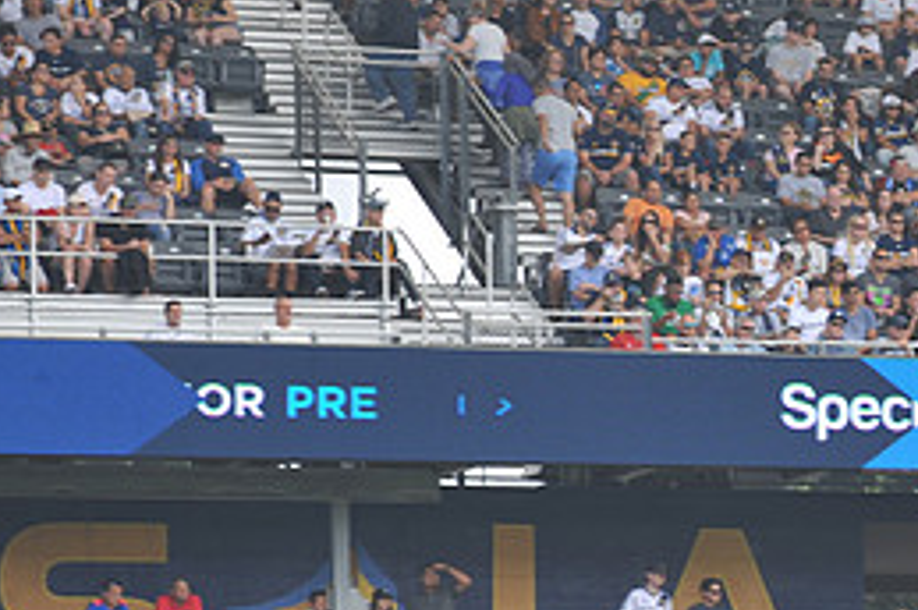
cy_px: 408
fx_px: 11410
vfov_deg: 3.1
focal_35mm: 448
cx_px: 971
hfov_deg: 4.6
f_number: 7.1
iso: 200
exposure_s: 1/200
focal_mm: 200
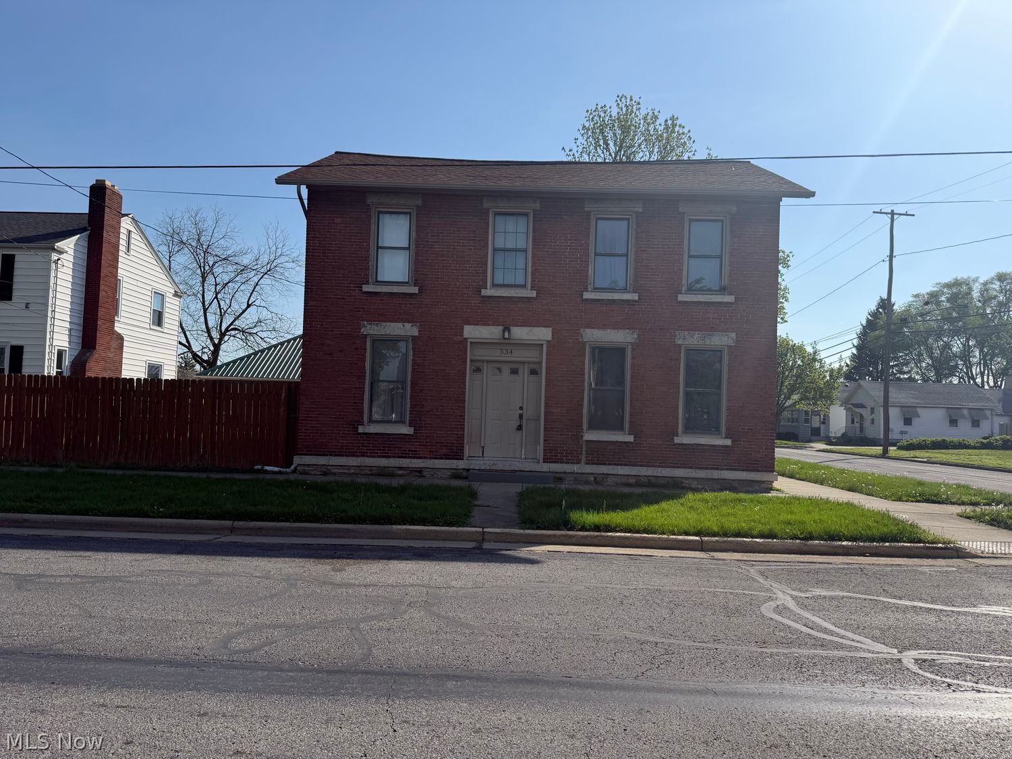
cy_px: 380
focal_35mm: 24
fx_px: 702
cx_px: 506
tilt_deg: +2.3
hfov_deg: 71.6
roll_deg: -1.5
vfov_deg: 56.8
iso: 100
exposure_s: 1/9091
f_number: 1.78
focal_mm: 6.76
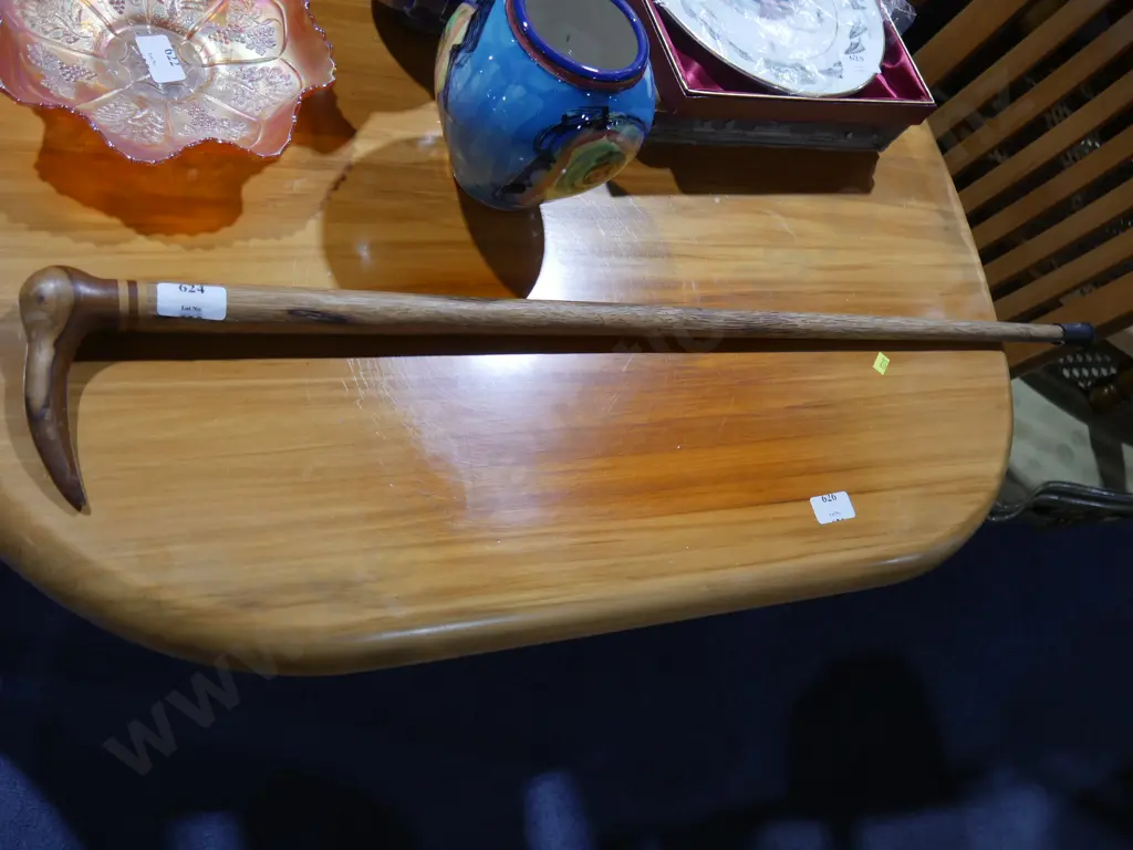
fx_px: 1047
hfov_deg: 56.8
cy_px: 425
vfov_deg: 44.2
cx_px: 566
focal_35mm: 32
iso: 320
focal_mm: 16
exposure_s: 1/60
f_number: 3.6
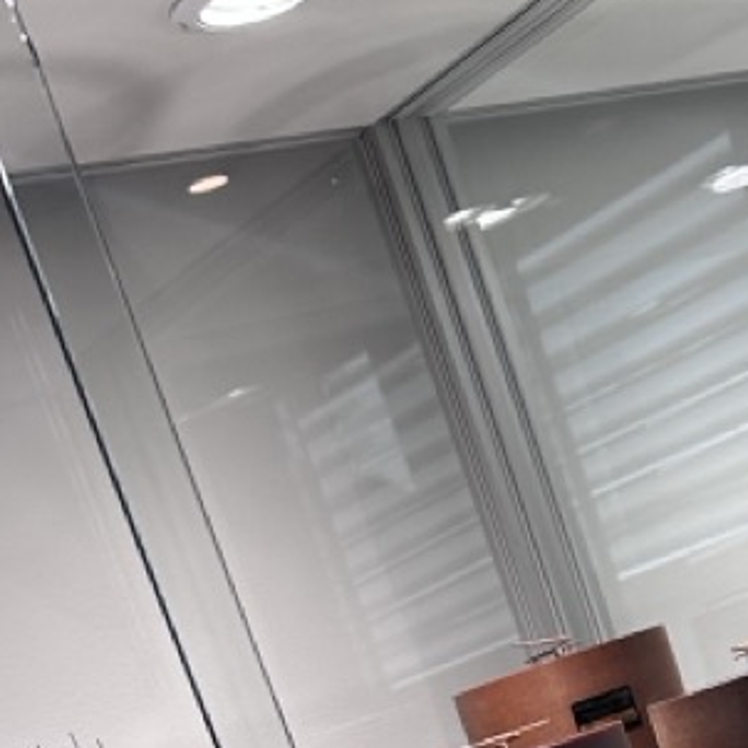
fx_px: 2200
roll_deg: +16.3
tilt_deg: -13.5
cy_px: 1271
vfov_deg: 16.6
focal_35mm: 90
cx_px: 785
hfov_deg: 18.7
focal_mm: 6.86
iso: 100
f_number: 1.78
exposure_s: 1/119
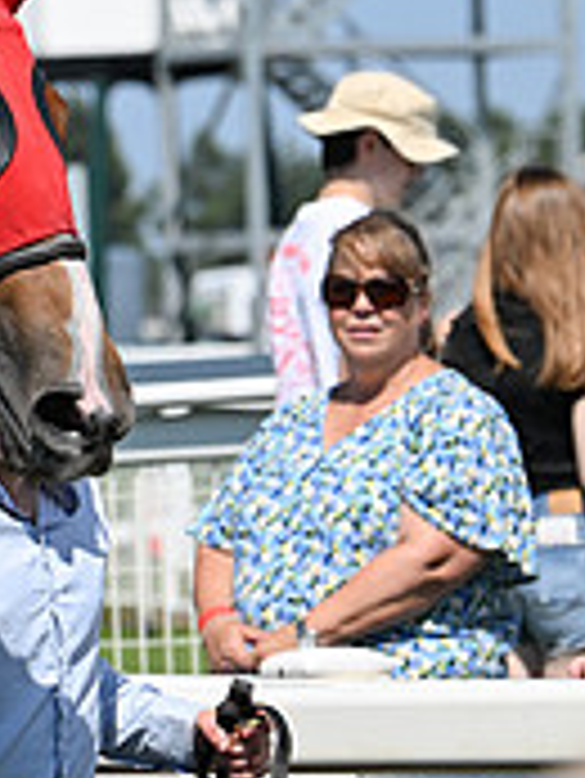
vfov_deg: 4.5
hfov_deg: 3.4
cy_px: 124
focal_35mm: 436
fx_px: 9812
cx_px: -621
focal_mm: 135
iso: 400
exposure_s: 1/3200
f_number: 5.6
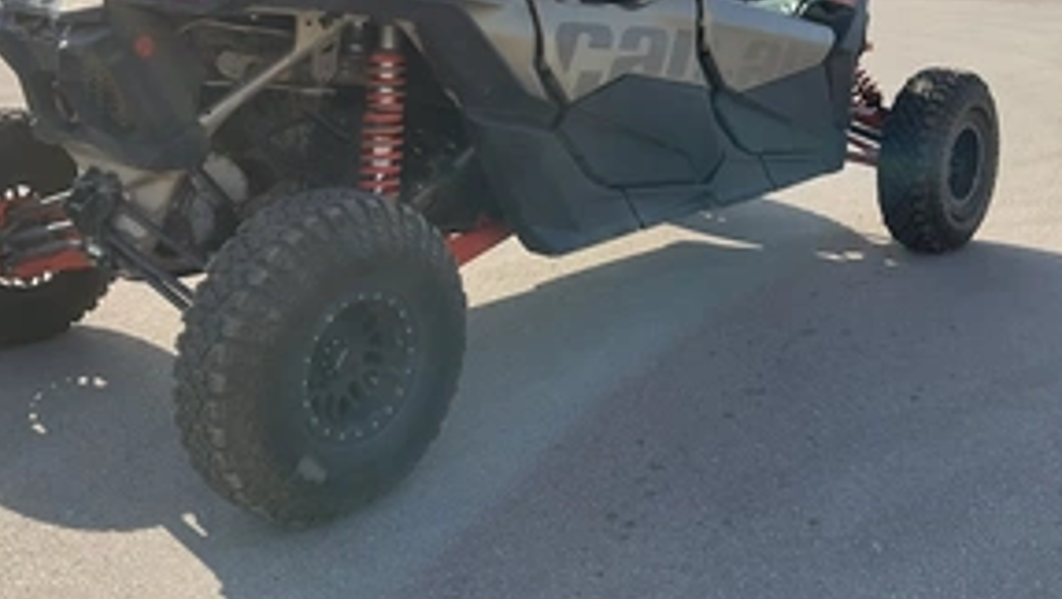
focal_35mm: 44
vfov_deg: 26.8
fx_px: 1240
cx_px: 466
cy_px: 137
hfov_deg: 46.3
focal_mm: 3
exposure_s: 1/1250
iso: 25
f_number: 1.8
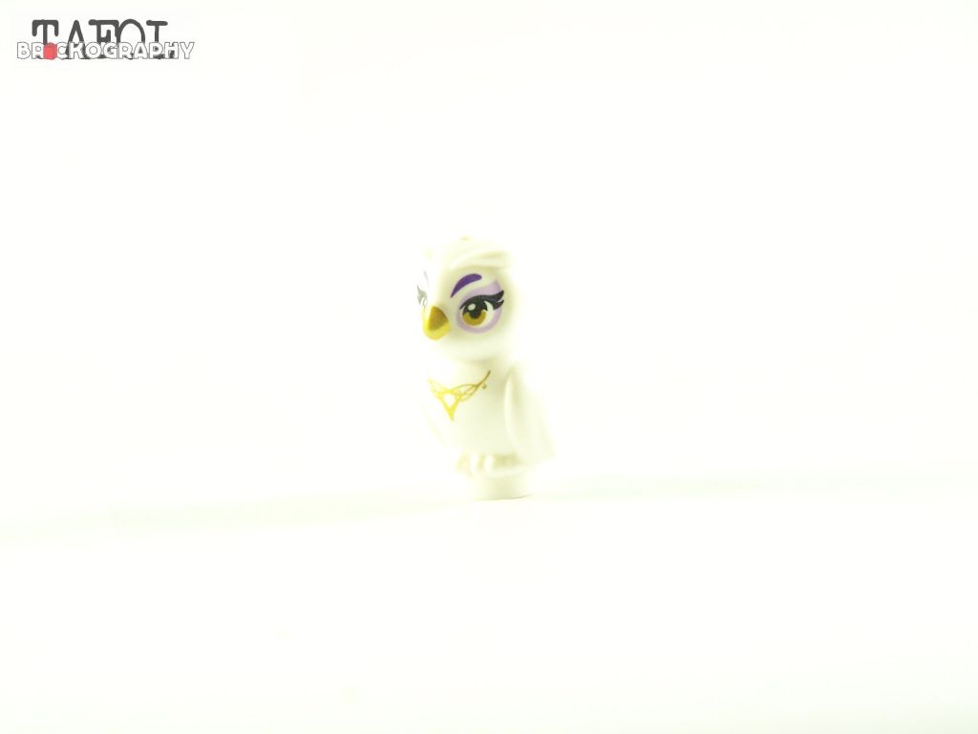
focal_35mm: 117
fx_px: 3306
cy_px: 367
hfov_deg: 16.8
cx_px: 489
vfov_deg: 12.7
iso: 400
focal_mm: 19.4
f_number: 3.6
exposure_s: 1/60
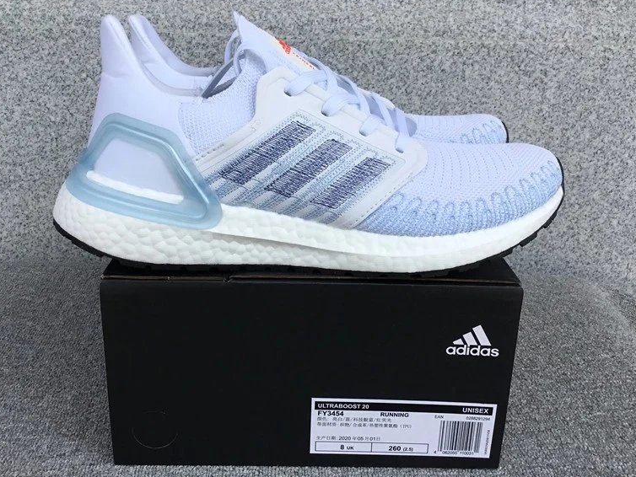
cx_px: 305
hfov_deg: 50.1
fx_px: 680
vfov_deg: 38.7
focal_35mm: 37
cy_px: 220
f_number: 2.4
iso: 25
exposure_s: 1/558
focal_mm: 3.3
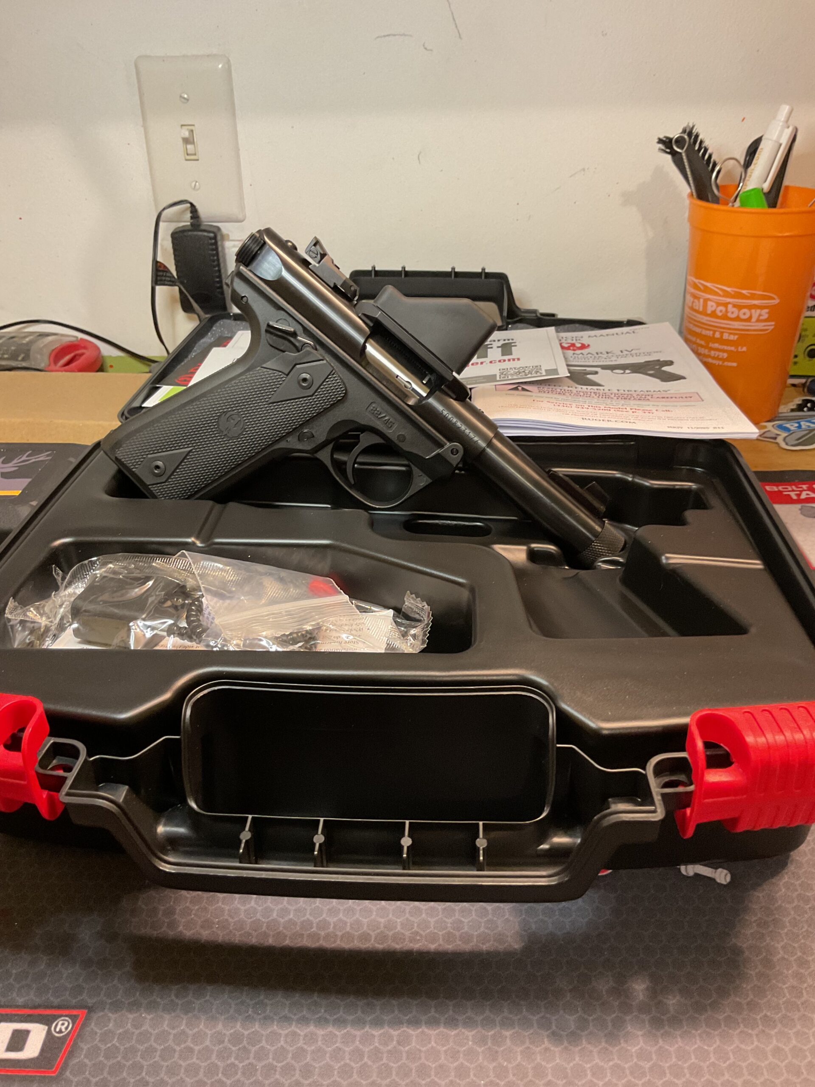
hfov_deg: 48.2
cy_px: 544
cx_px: 408
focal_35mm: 29
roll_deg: +1.4
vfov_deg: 61.7
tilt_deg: -30.9
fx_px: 910
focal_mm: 3
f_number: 1.8
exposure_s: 1/60
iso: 200
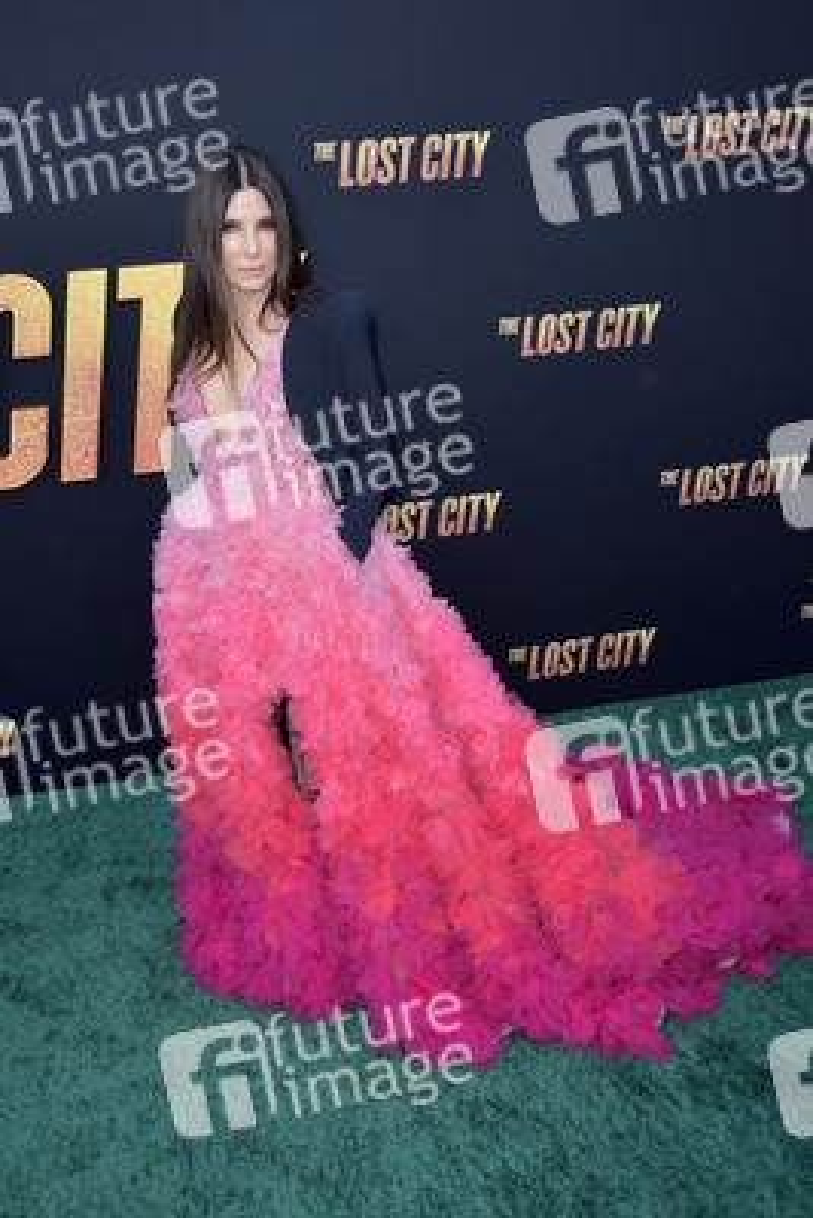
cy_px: 609
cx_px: 406
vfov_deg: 54.4
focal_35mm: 35
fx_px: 1185
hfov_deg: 37.9
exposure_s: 1/250
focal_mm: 35
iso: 400
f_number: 7.1
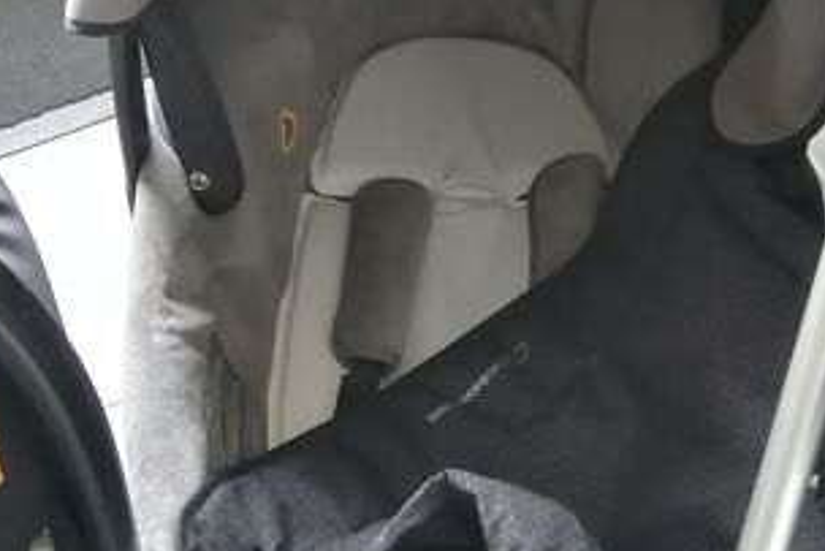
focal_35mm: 89
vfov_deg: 15.4
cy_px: 296
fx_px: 2040
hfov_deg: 22.4
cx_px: 716
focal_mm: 3.6
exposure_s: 1/33.3
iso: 200
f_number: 1.8
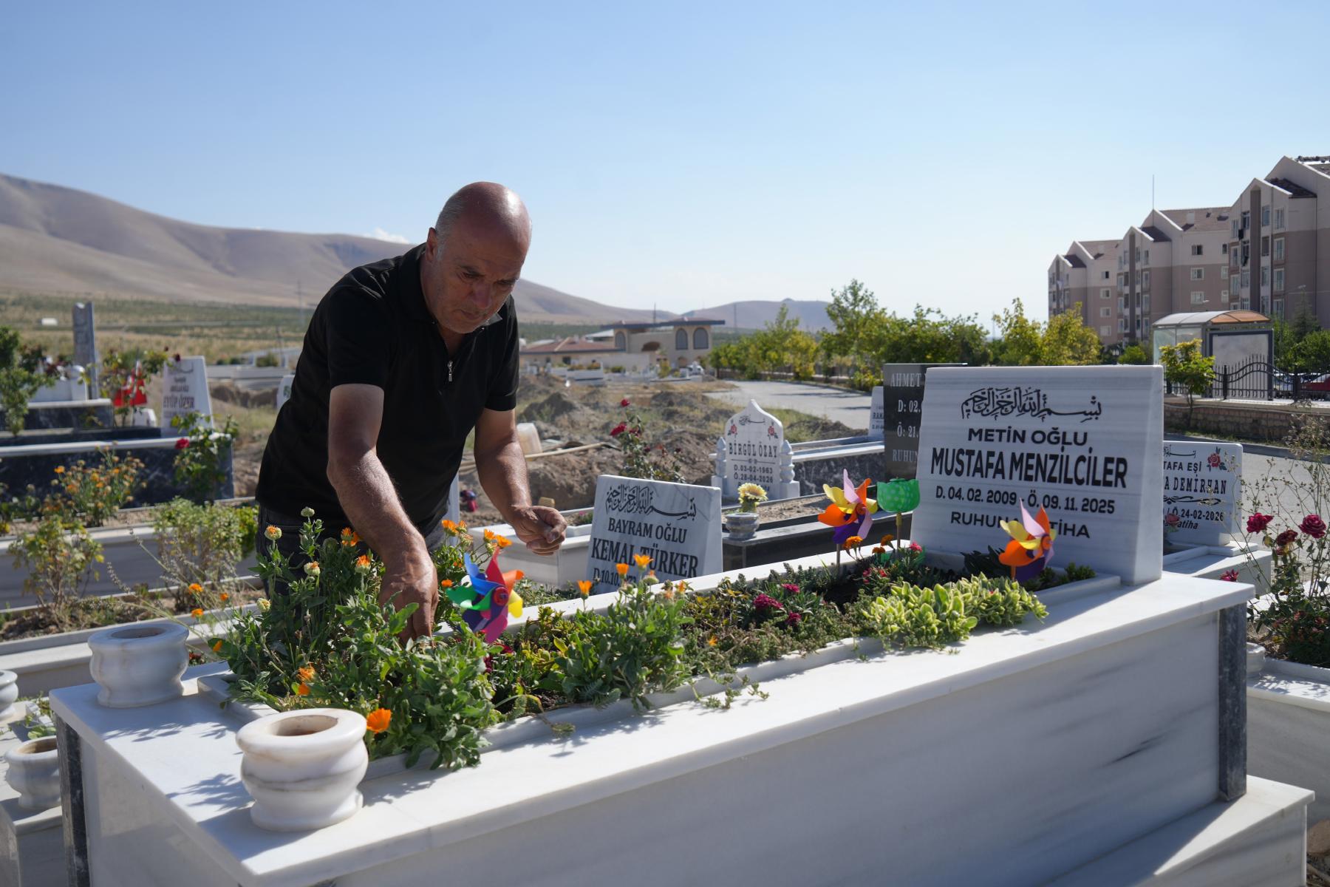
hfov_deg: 57.2
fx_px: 1219
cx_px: 665
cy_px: 444
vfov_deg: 40.0
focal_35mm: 33
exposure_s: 1/800
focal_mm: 33
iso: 100
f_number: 5
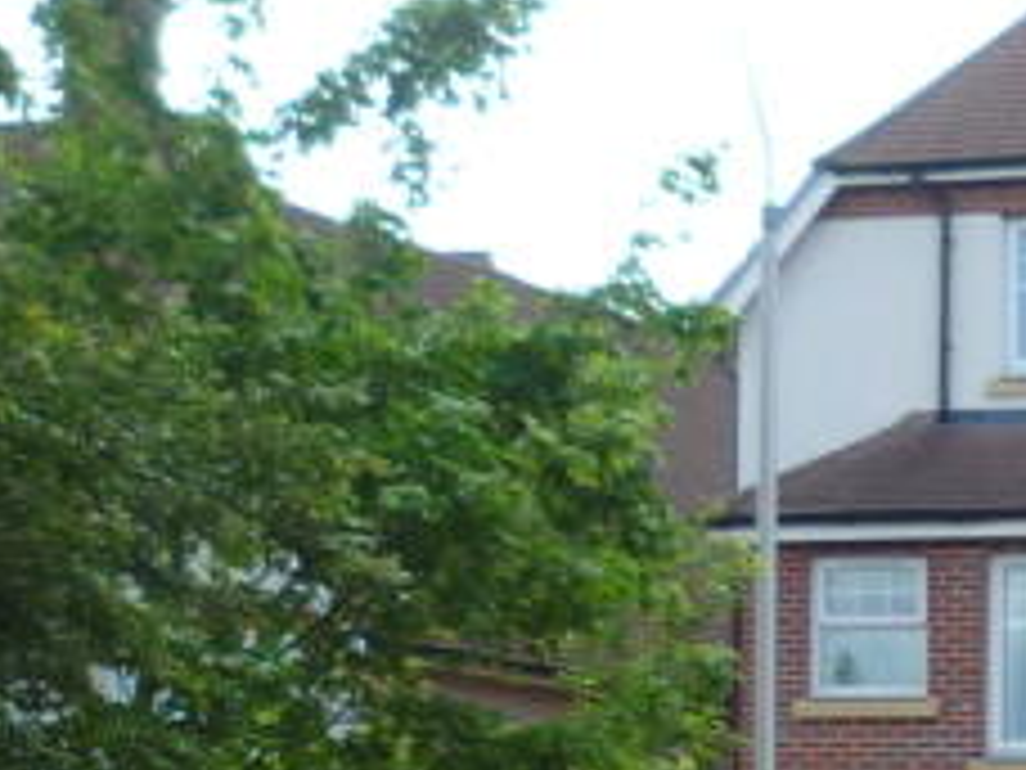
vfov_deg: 10.8
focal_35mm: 135
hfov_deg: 13.1
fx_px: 4001
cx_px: 1899
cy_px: 964
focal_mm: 4.4
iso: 100
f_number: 2.8
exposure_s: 1/640
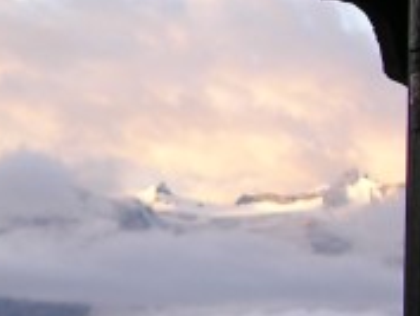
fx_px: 2453
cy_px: 302
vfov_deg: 7.3
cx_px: -221
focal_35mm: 202
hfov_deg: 9.5
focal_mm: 8.9
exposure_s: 1/68.2
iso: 50
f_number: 3.2
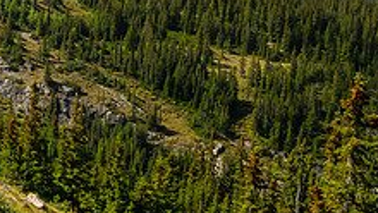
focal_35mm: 69
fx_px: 692
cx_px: -77
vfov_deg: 16.7
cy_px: -51
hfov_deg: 27.0
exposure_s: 1/250
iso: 200
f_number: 8
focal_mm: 12
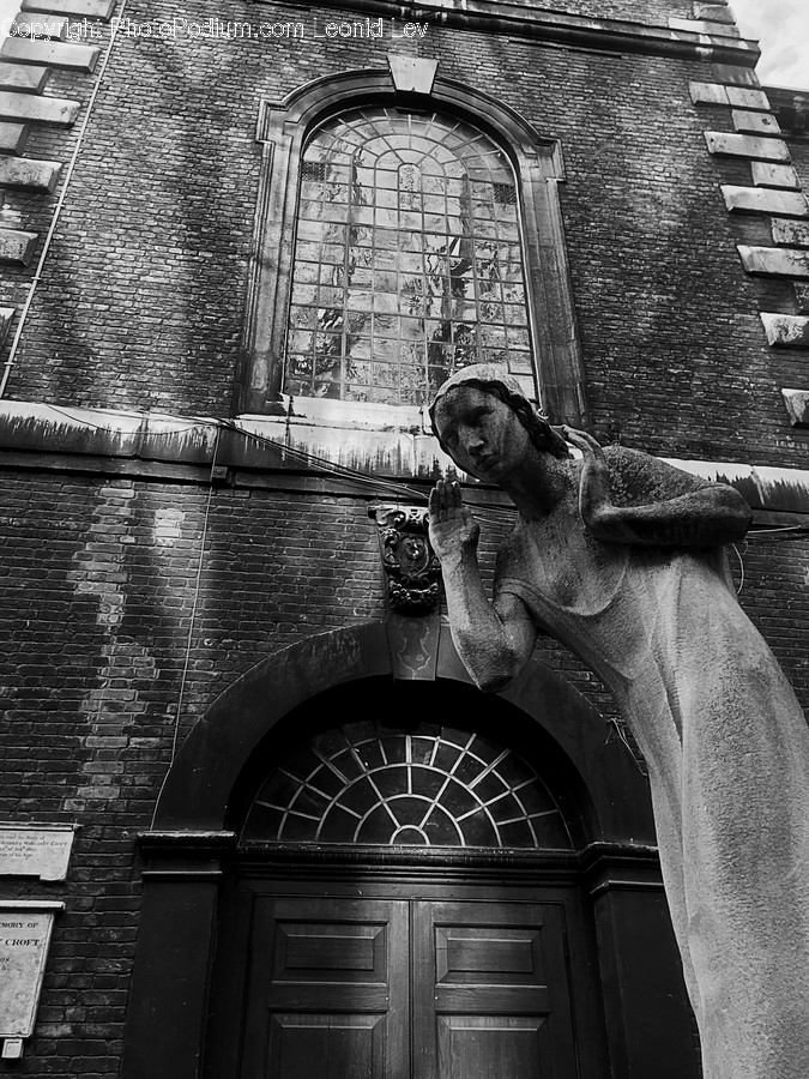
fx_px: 904
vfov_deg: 61.7
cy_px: 540
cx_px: 404
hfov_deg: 48.2
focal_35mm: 29
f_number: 2.2
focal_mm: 4.15
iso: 25
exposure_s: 1/100
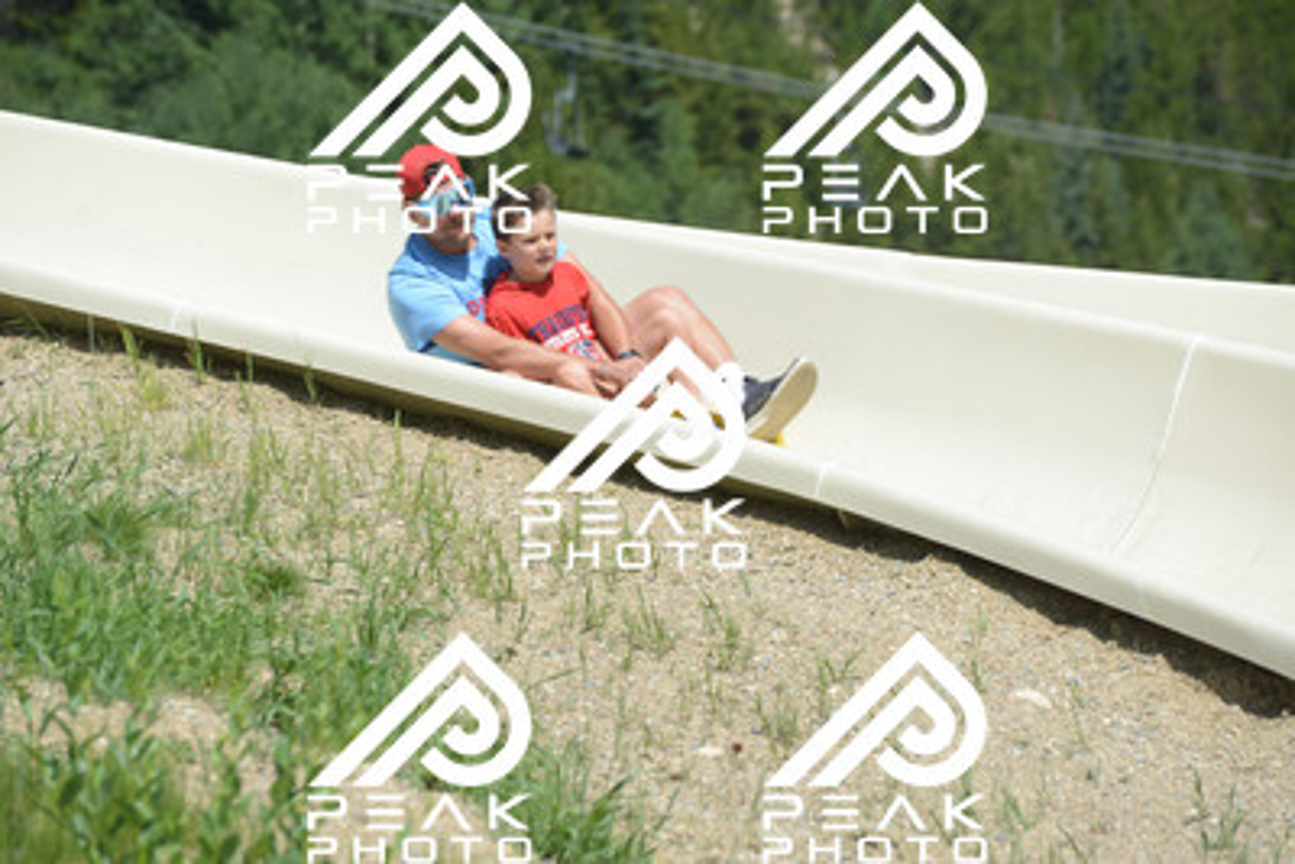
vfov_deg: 7.0
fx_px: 7017
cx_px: 648
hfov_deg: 10.5
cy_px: 432
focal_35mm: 195
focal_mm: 195
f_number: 6.3
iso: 200
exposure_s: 1/640
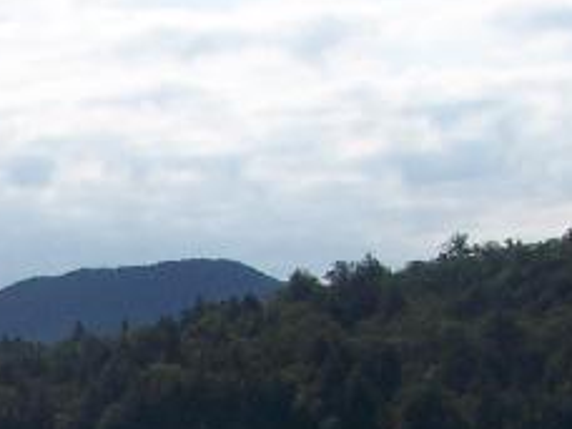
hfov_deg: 10.6
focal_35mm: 171
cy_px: 662
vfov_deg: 8.5
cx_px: -562
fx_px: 2826
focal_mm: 6.3
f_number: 5.6
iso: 100
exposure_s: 1/1000
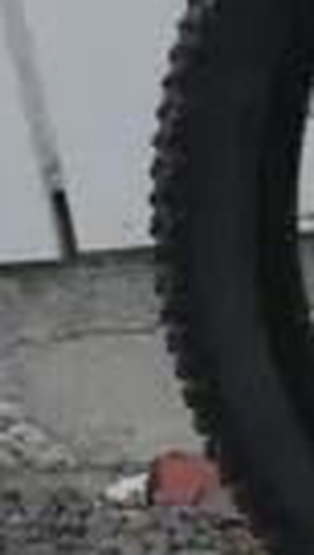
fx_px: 4109
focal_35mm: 279
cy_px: -145
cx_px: 2080
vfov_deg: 7.6
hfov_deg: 3.6
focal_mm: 17
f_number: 5.6
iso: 200
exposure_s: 1/320
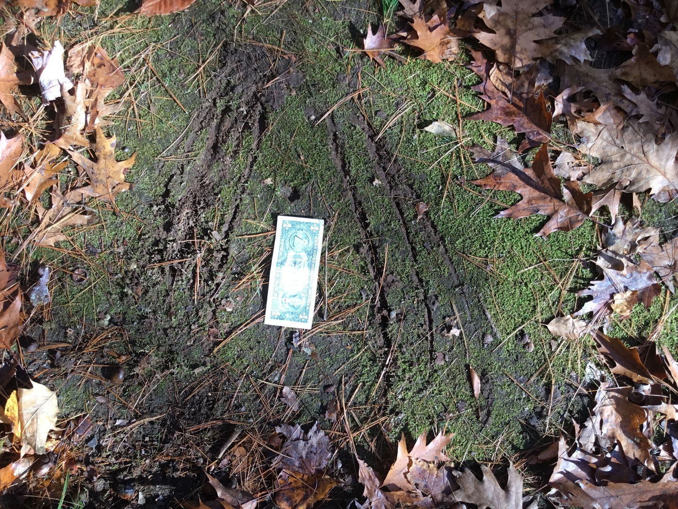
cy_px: 254
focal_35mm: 31
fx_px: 607
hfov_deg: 58.4
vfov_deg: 45.4
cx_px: 339
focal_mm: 3.3
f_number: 2.4
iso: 32
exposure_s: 1/120
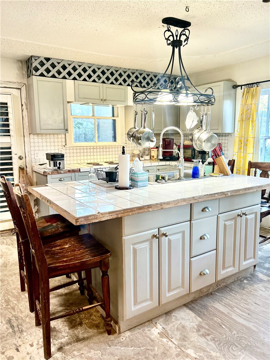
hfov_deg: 53.1
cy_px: 180
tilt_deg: -9.6
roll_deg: +0.8
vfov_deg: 67.3
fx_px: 270
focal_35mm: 26
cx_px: 135
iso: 100
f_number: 1.5
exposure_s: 1/60
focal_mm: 5.7
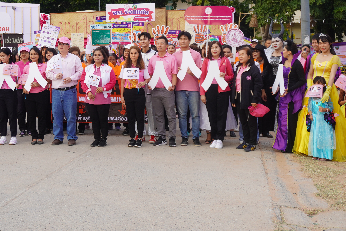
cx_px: 113
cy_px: 50
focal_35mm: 59
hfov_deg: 33.7
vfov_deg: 22.8
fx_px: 566
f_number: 4
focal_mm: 23
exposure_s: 1/100
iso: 100
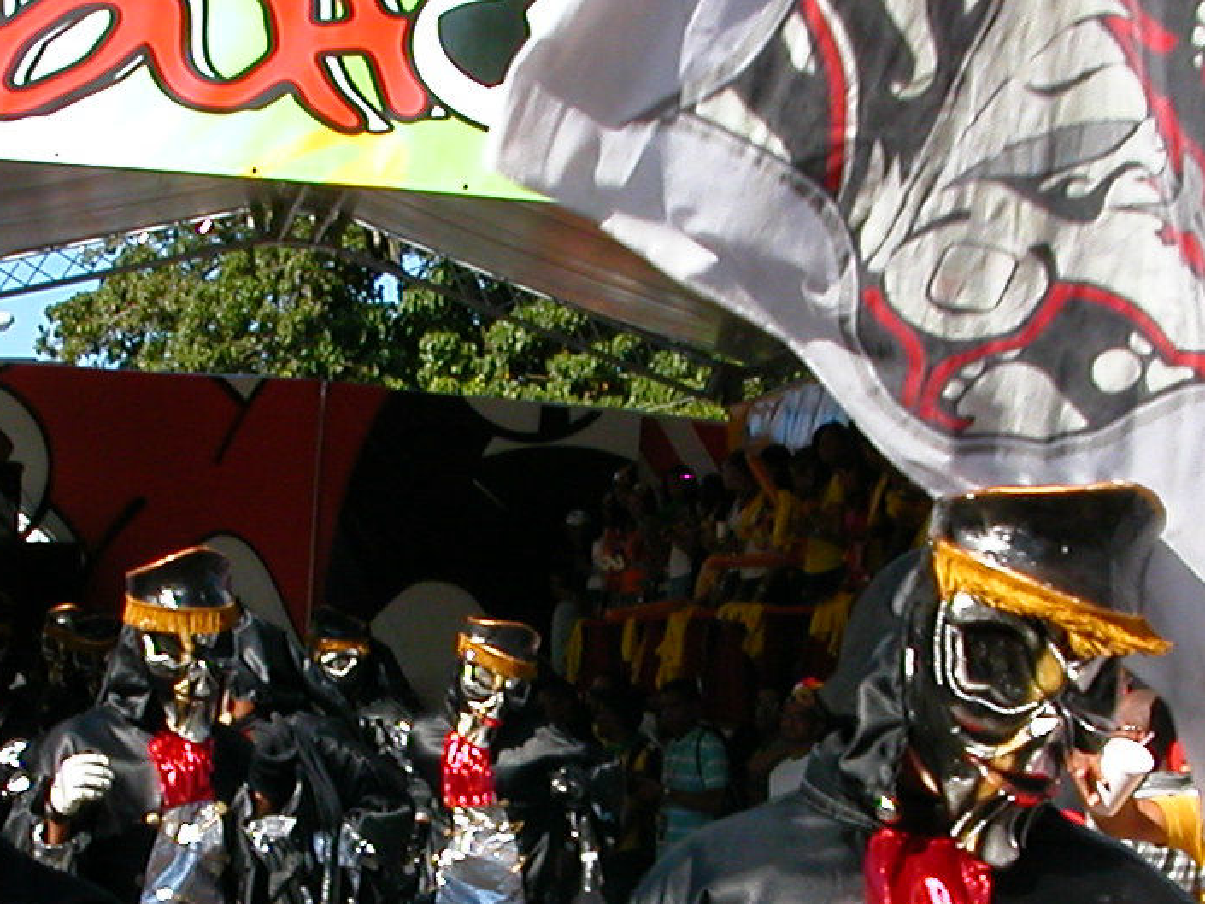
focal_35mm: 84
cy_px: 846
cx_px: 523
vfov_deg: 17.3
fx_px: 2925
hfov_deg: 23.3
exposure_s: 1/444
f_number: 4.5
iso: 100
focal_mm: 5.6
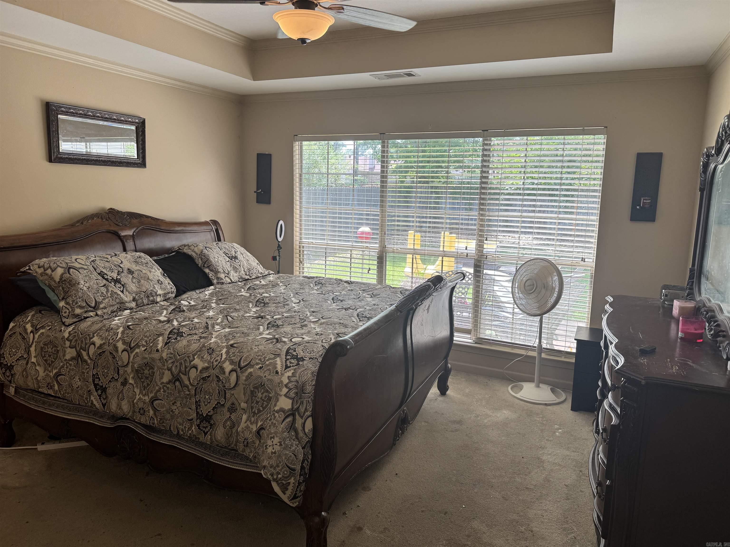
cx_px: 365
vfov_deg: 56.8
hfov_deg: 71.6
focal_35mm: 24
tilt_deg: -9.3
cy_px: 274
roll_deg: -2.1
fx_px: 506
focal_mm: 6.76
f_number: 1.78
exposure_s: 1/121
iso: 50
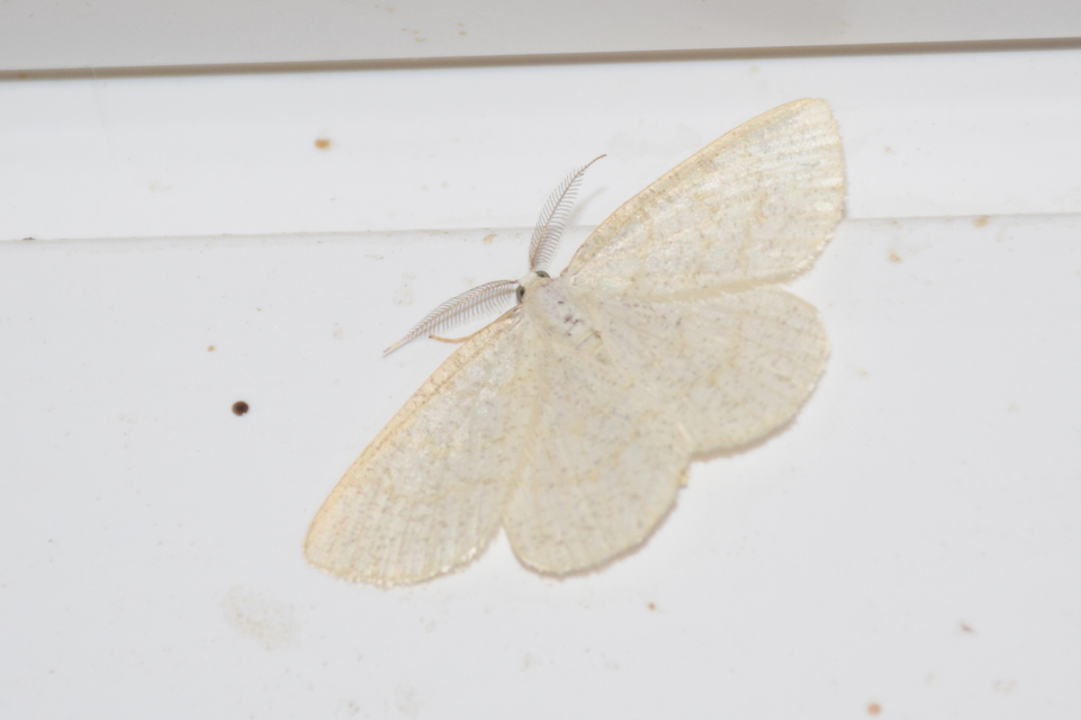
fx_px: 6303
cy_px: 360
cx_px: 540
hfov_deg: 9.8
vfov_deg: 6.5
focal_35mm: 210
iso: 320
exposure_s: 1/60
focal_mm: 140
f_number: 7.1
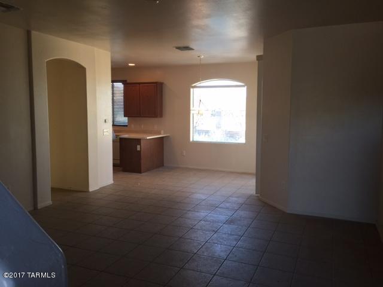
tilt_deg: -6.4
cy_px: 144
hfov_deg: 61.7
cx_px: 192
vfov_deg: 48.2
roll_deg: -0.7
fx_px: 321
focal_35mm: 29
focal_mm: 4.15
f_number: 2.2
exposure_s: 1/30
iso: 32
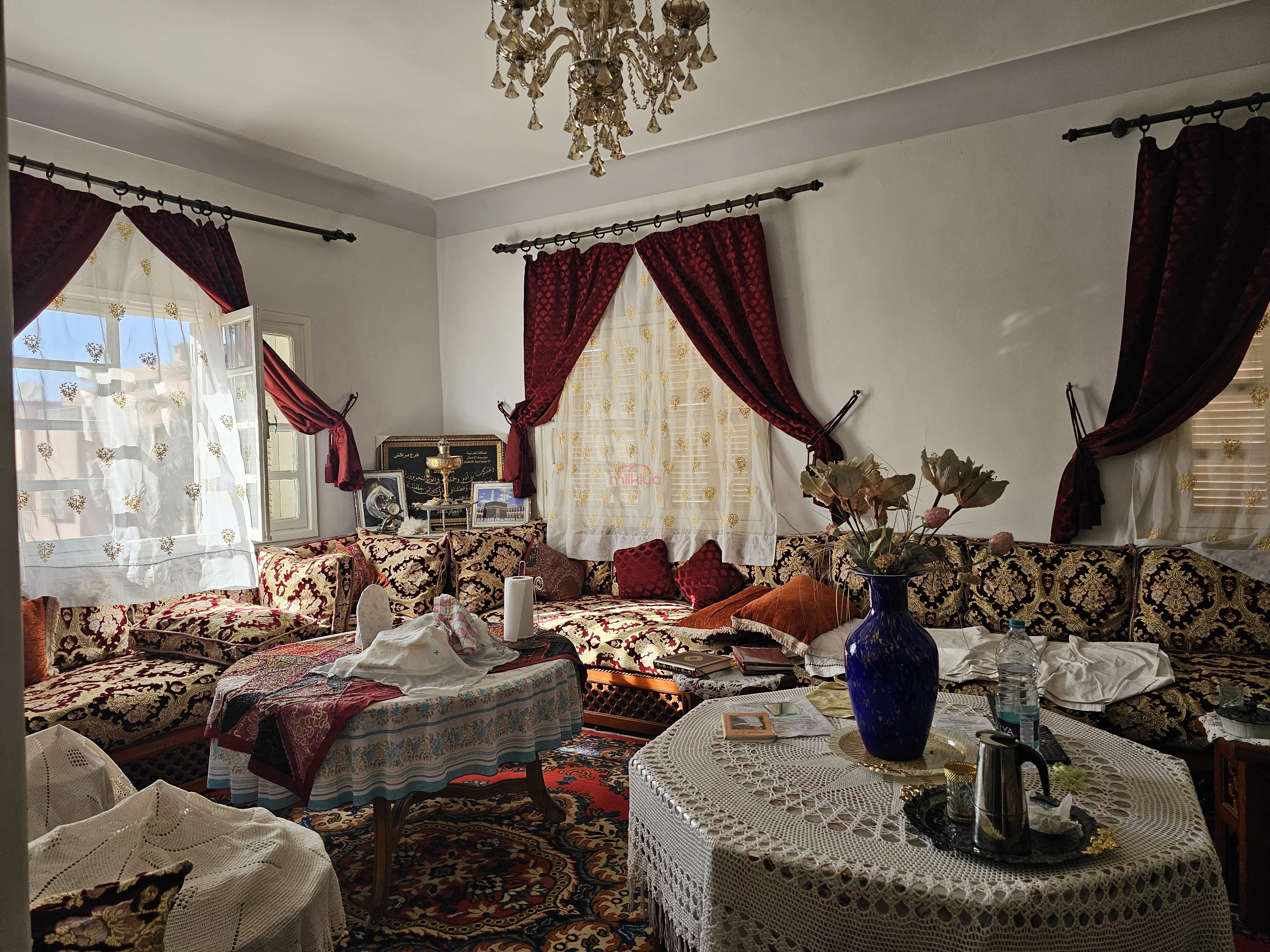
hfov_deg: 73.9
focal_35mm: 23
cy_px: 476
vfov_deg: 58.9
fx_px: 844
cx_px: 635
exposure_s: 1/180
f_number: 1.7
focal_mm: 6.3
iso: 64
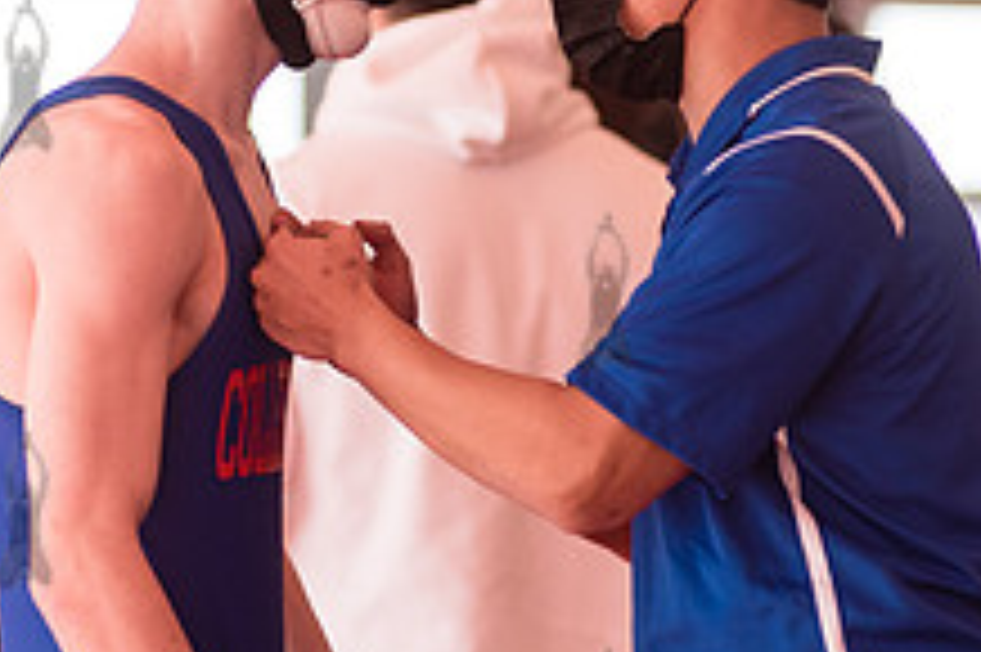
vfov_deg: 2.0
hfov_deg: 3.1
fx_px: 18243
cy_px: 186
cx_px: 531
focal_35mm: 670
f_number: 4
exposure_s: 1/400
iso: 400
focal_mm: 170
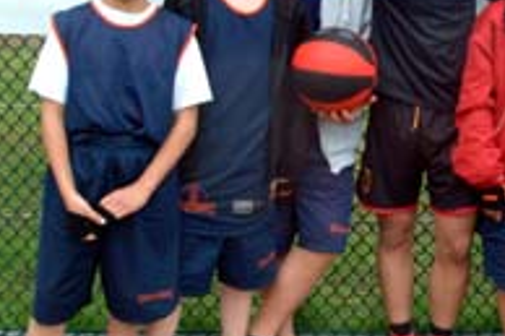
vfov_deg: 18.4
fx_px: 1025
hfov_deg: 27.2
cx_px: 396
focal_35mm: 73
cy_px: 60
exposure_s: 1/180
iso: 400
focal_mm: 21
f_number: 8
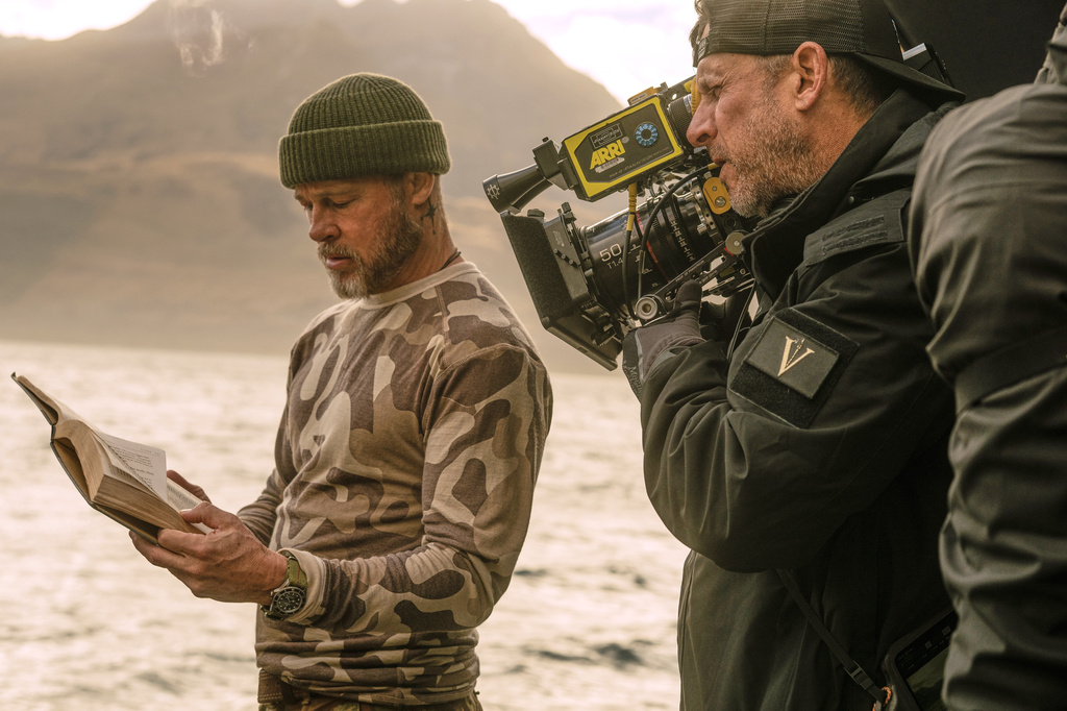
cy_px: 356
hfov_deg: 23.9
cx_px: 534
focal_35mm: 85
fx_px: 2518
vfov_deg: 16.1
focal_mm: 85
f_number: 6.3
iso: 500
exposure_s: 1/400
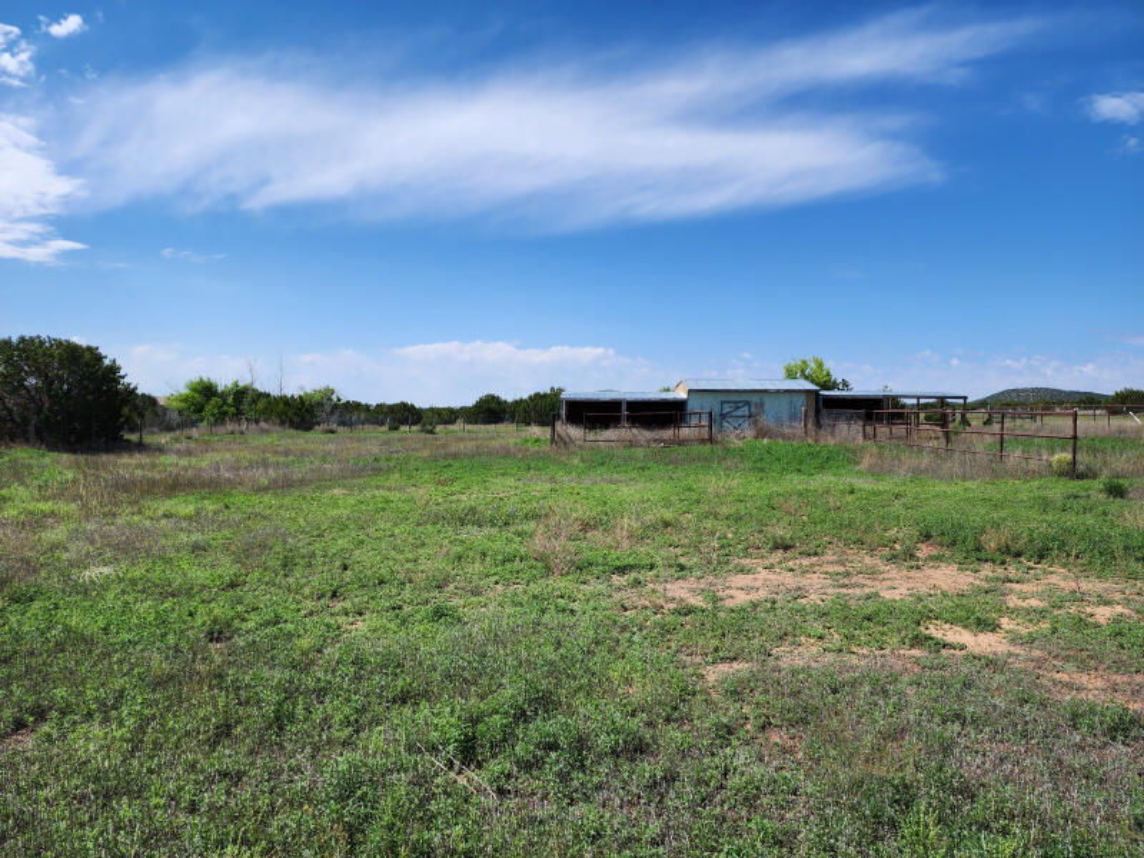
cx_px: 572
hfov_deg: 73.9
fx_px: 760
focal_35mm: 23
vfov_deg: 58.9
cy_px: 429
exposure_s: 1/1628
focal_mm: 6.4
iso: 12
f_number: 1.8
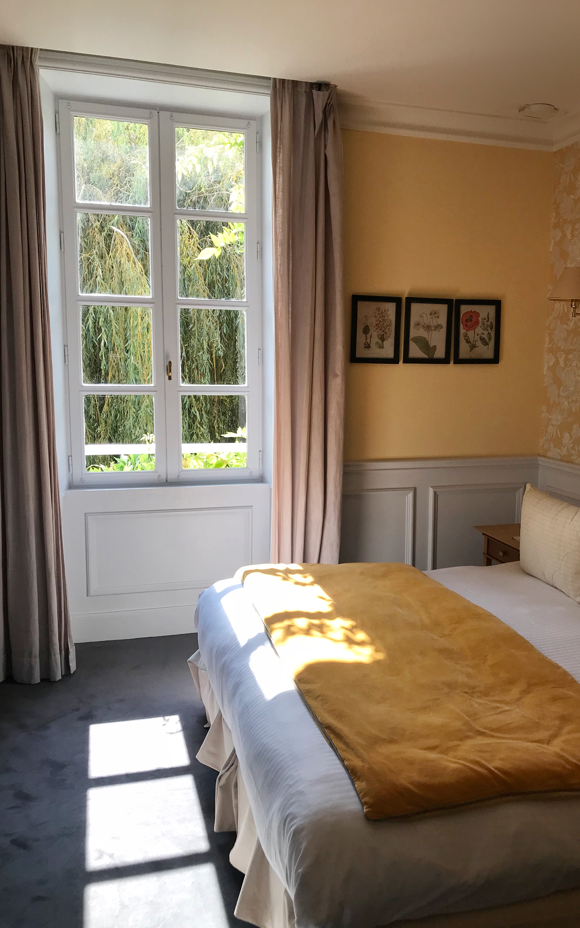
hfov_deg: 41.6
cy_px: 462
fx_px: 759
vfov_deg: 62.9
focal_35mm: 30
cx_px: 350
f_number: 1.8
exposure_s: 1/311
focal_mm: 3.99
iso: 20
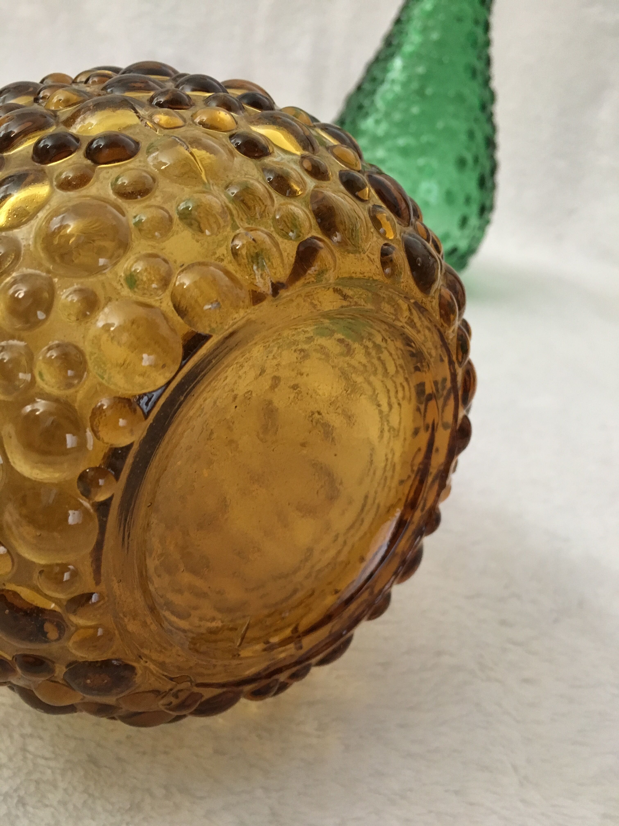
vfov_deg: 61.7
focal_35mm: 29
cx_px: 310
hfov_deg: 48.2
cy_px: 413
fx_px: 691
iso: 200
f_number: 2.2
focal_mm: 4.15
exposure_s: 1/20
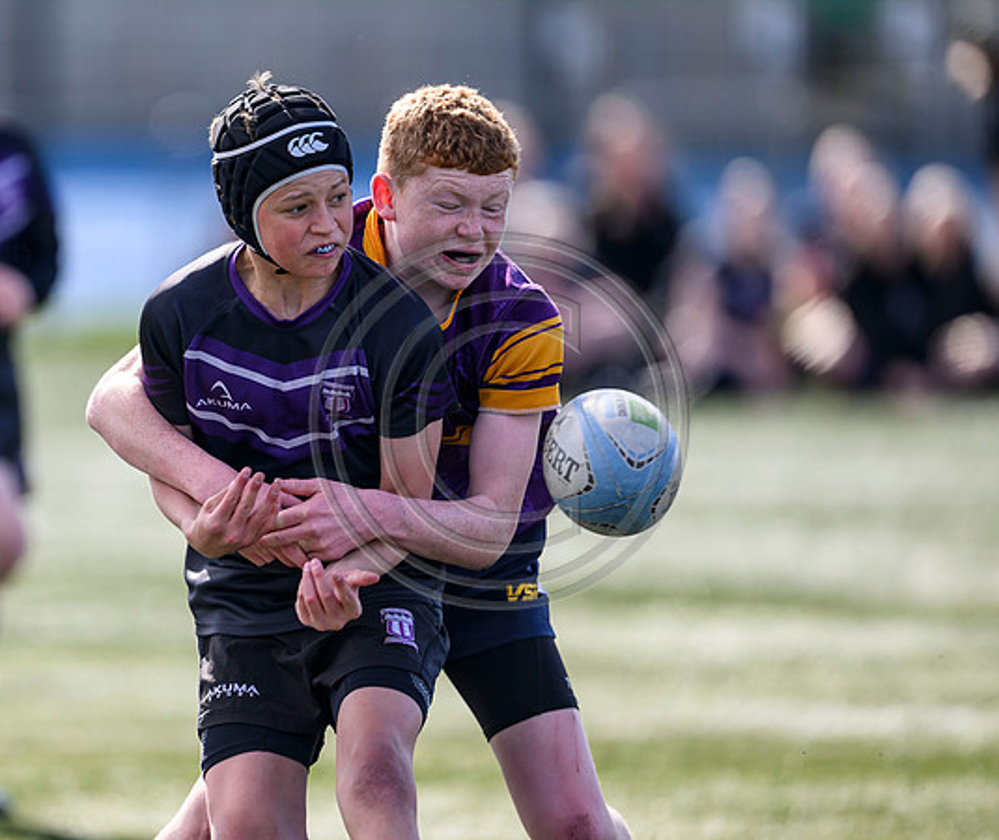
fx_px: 17409
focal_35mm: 577
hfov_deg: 3.3
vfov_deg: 2.8
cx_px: 266
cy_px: 417
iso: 200
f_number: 3.2
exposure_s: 1/1250
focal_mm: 400
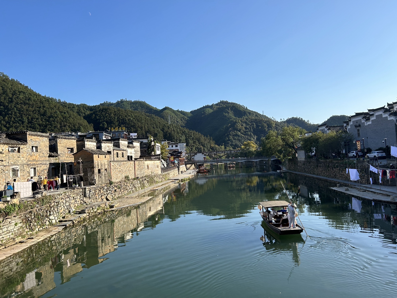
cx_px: 198
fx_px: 298
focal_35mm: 26
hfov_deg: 67.3
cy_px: 149
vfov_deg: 53.1
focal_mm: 5.7
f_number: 1.5
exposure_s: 1/3571
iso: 50
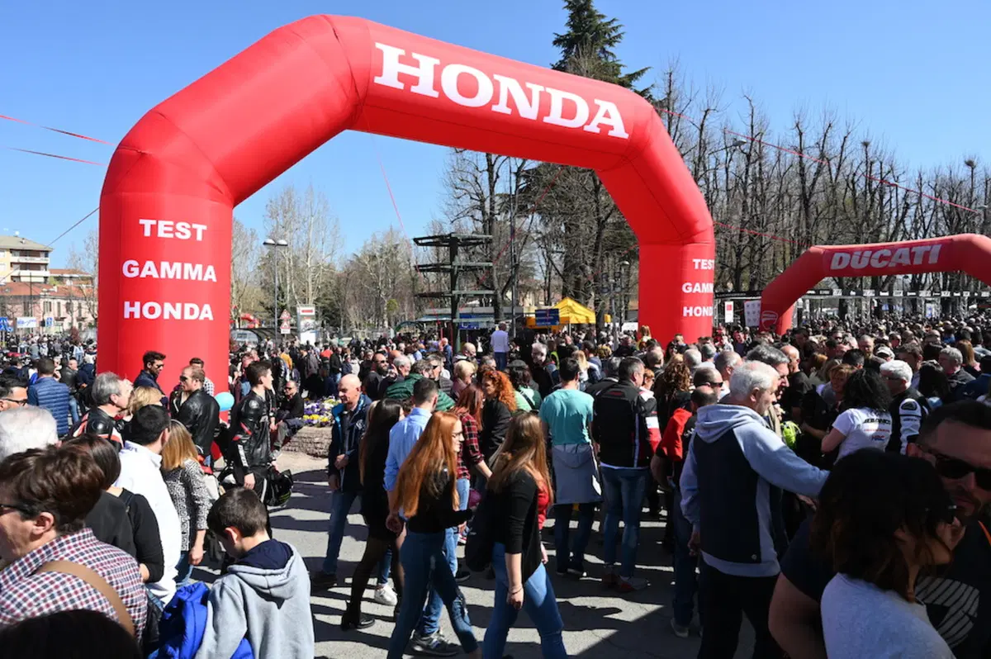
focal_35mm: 24
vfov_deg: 53.1
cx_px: 496
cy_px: 330
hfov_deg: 73.8
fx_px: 660
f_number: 10
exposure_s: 1/125
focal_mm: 24
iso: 110
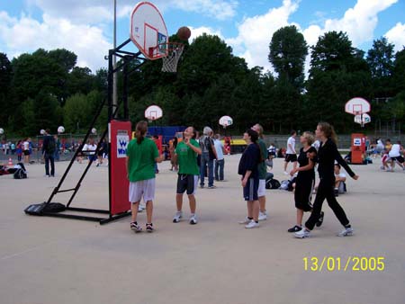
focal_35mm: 34
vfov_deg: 41.8
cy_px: 152
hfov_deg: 53.9
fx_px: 398
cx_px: 202
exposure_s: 1/358
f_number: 5.1
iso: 80
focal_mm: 5.6
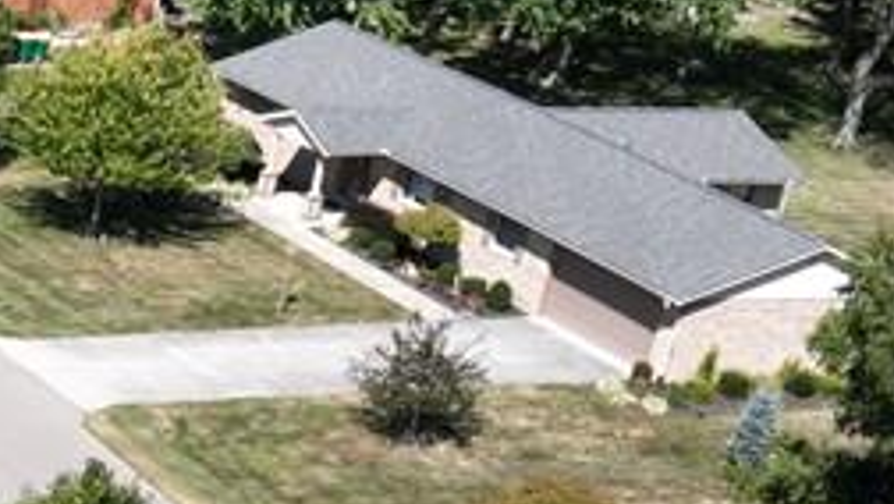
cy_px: 1028
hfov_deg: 15.7
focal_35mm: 106
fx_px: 2514
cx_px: -919
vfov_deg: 10.5
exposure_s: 1/100
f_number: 11
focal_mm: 12.29
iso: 110
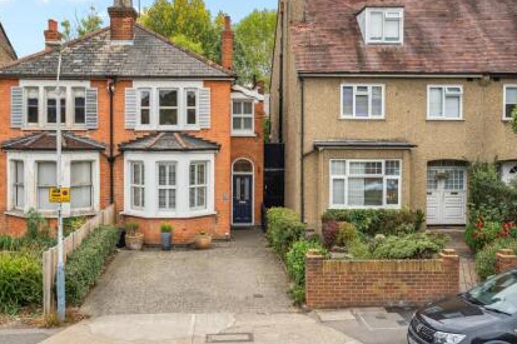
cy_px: 151
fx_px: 545
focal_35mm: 38
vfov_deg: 35.0
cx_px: 233
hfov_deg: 50.6
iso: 320
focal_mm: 33
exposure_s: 1/250
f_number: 5.6
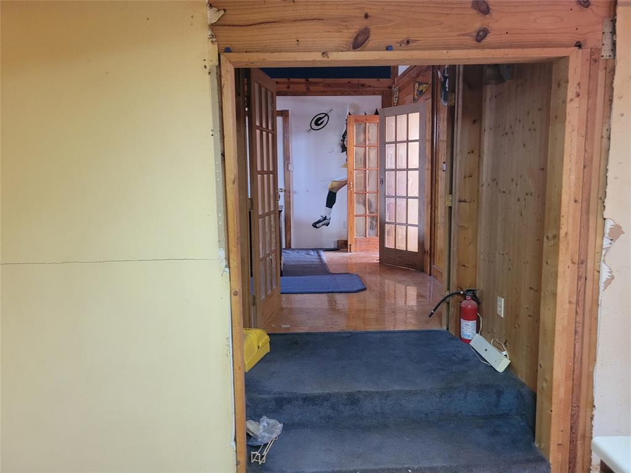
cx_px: 316
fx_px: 474
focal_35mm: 26
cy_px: 236
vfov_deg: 53.1
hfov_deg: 67.3
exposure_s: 1/40
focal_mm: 5.4
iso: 400
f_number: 1.8
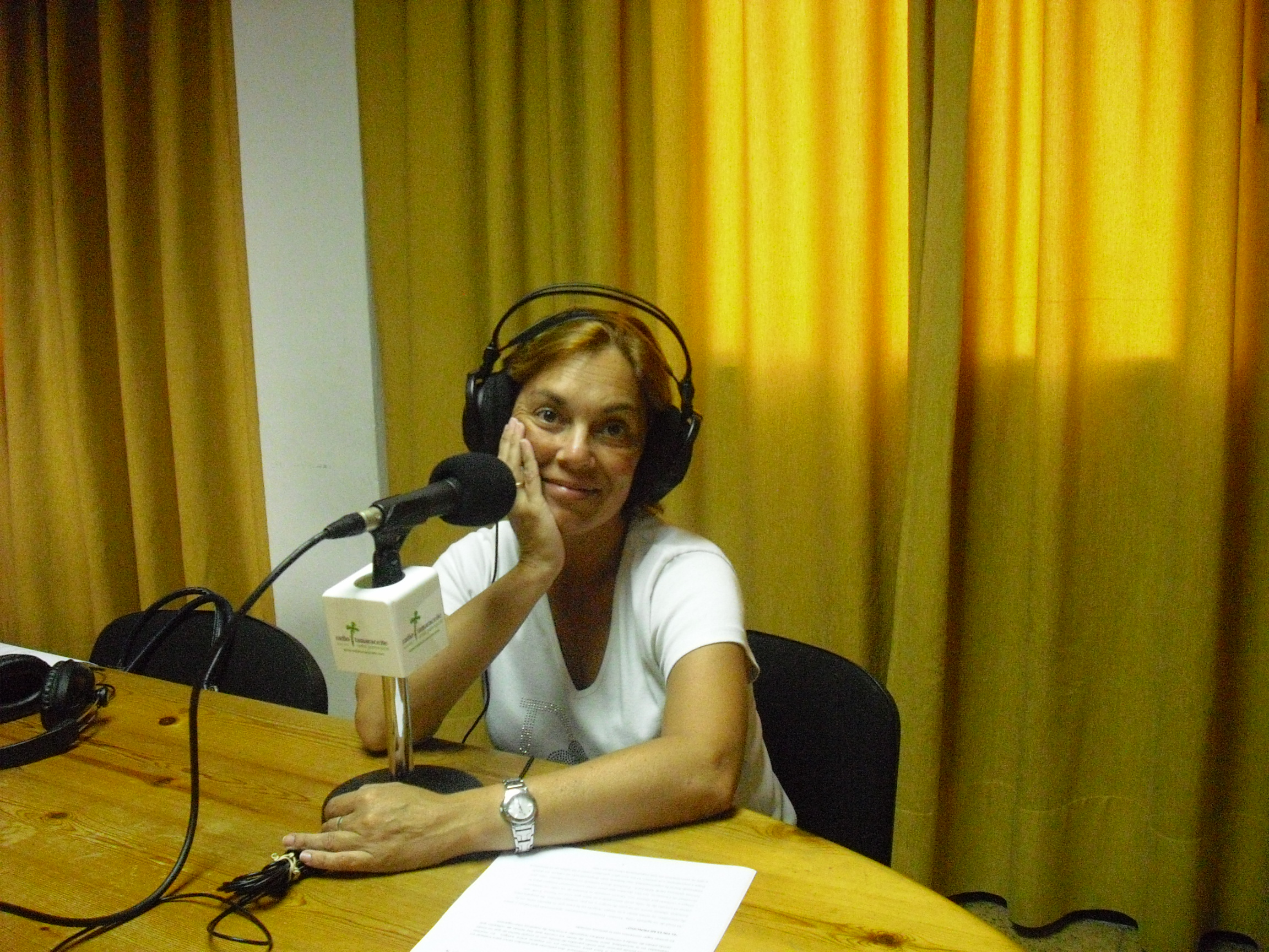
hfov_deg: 49.0
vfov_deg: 37.7
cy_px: 476
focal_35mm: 38
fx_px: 1393
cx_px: 634
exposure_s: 1/125
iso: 800
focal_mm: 6.2
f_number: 2.8
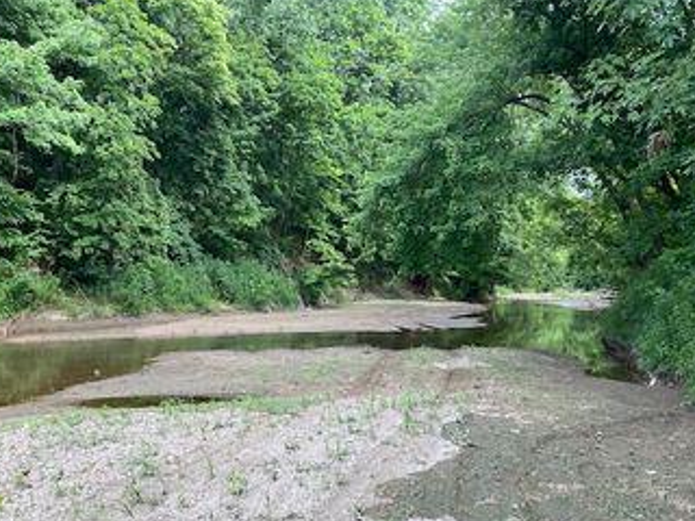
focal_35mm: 35
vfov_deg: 40.4
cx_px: 366
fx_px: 703
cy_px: 325
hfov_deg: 52.6
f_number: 1.8
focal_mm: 4.25
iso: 32
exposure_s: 1/241
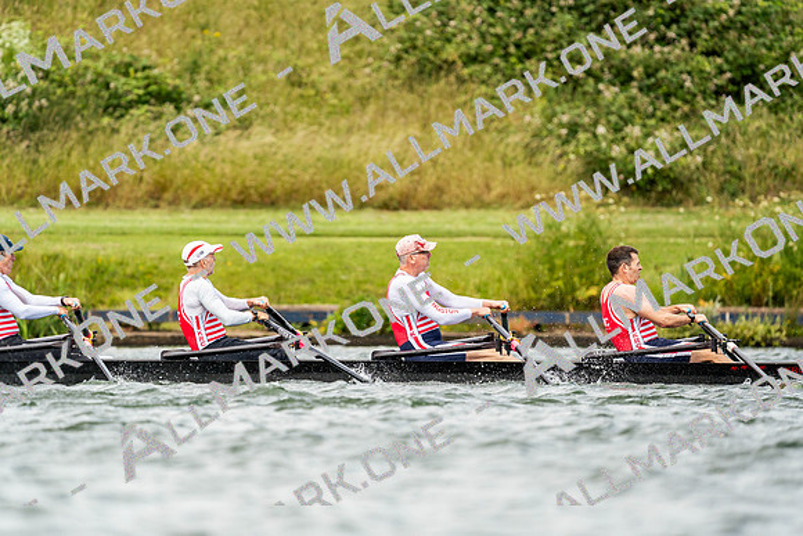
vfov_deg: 2.8
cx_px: 402
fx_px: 11066
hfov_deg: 4.2
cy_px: 268
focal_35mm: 496
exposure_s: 1/2000
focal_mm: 496
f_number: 6.3
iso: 400
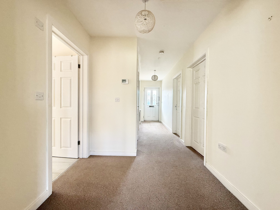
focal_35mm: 14
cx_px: 140
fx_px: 113
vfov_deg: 85.7
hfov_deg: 102.1
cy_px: 105
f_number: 2.2
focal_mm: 2.22
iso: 250
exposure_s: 1/99
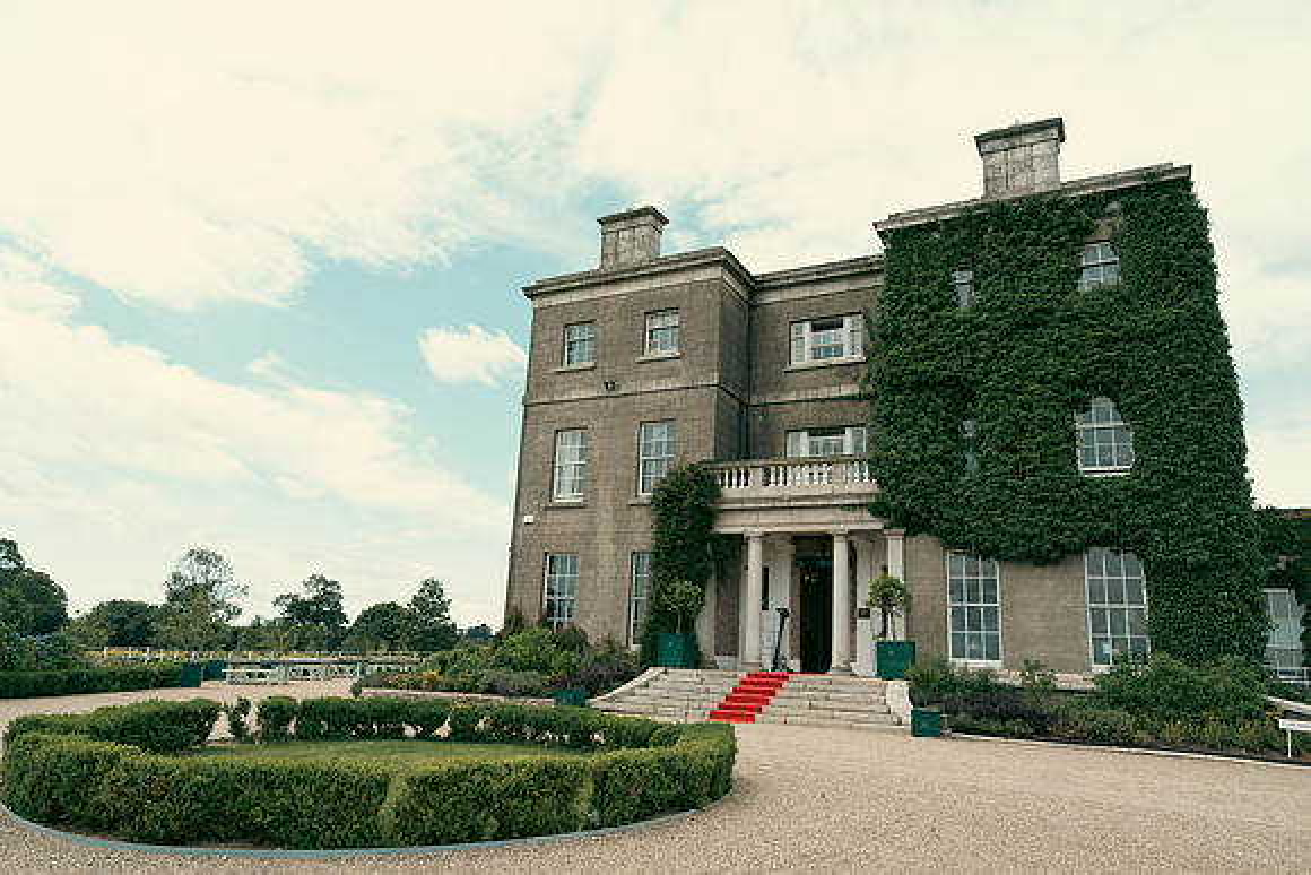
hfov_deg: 73.7
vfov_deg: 53.2
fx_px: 874
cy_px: 438
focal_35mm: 24
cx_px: 656
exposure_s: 1/500
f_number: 3.5
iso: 125
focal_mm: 24
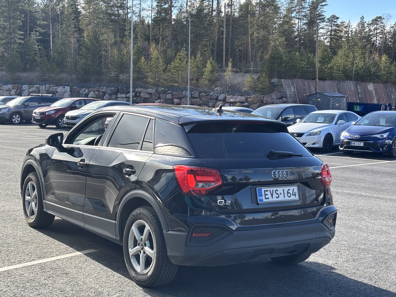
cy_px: 148
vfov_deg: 28.0
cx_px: 198
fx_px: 595
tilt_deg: -4.6
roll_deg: -1.4
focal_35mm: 52
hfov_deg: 36.8
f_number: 1.6
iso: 32
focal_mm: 5.96
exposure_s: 1/769
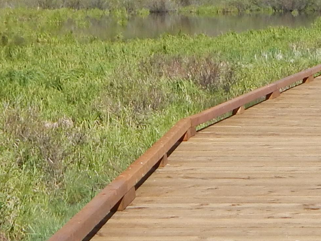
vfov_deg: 10.0
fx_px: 1363
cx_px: 390
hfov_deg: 13.1
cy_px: -11
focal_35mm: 147
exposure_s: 1/400
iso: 125
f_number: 6.5
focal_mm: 5.6
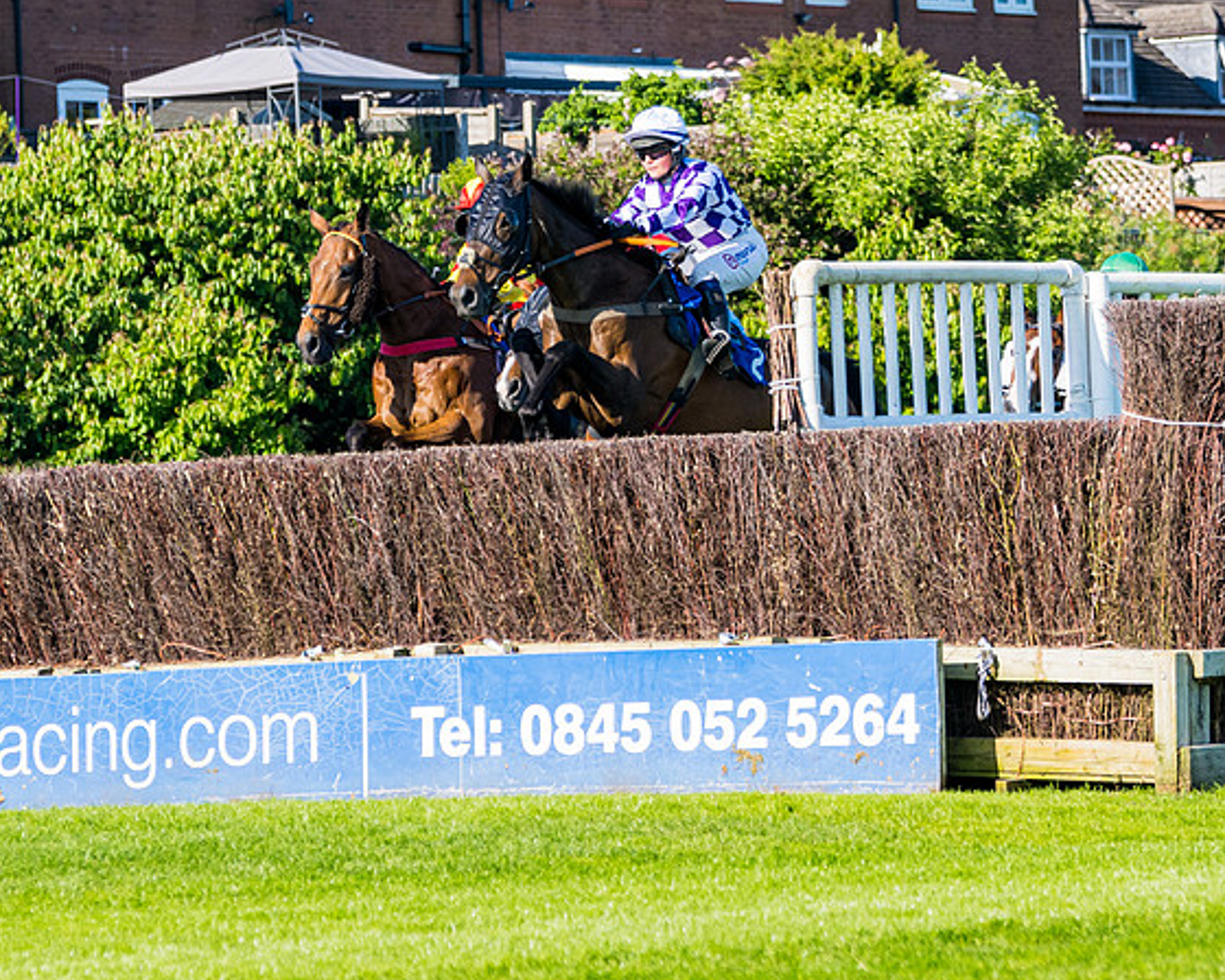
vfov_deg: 5.8
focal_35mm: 266
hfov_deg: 7.3
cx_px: 675
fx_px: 9644
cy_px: 540
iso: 200
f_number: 4
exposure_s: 1/1600
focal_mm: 112
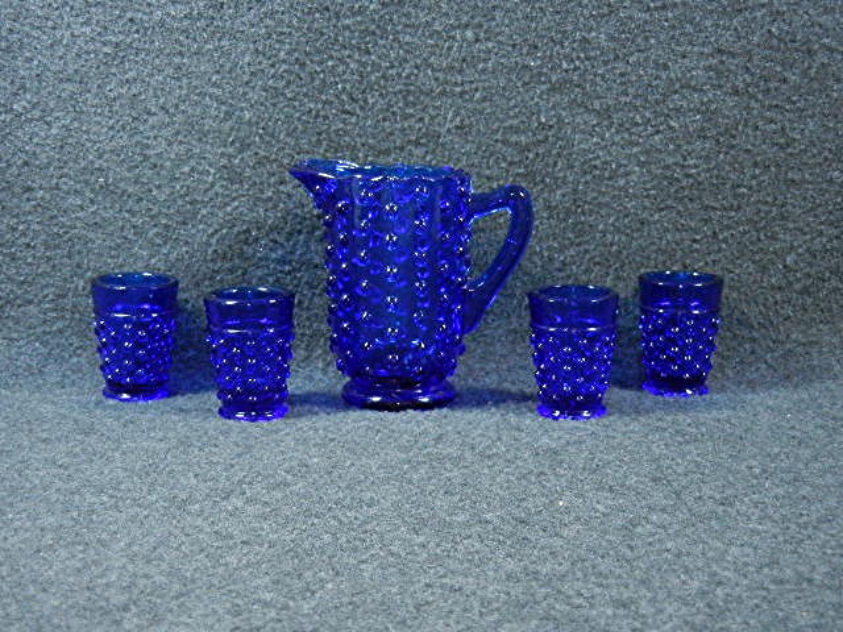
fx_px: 1437
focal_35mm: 59
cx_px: 422
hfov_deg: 32.7
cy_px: 316
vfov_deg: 24.8
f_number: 4
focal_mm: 10.6
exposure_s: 1/30
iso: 800
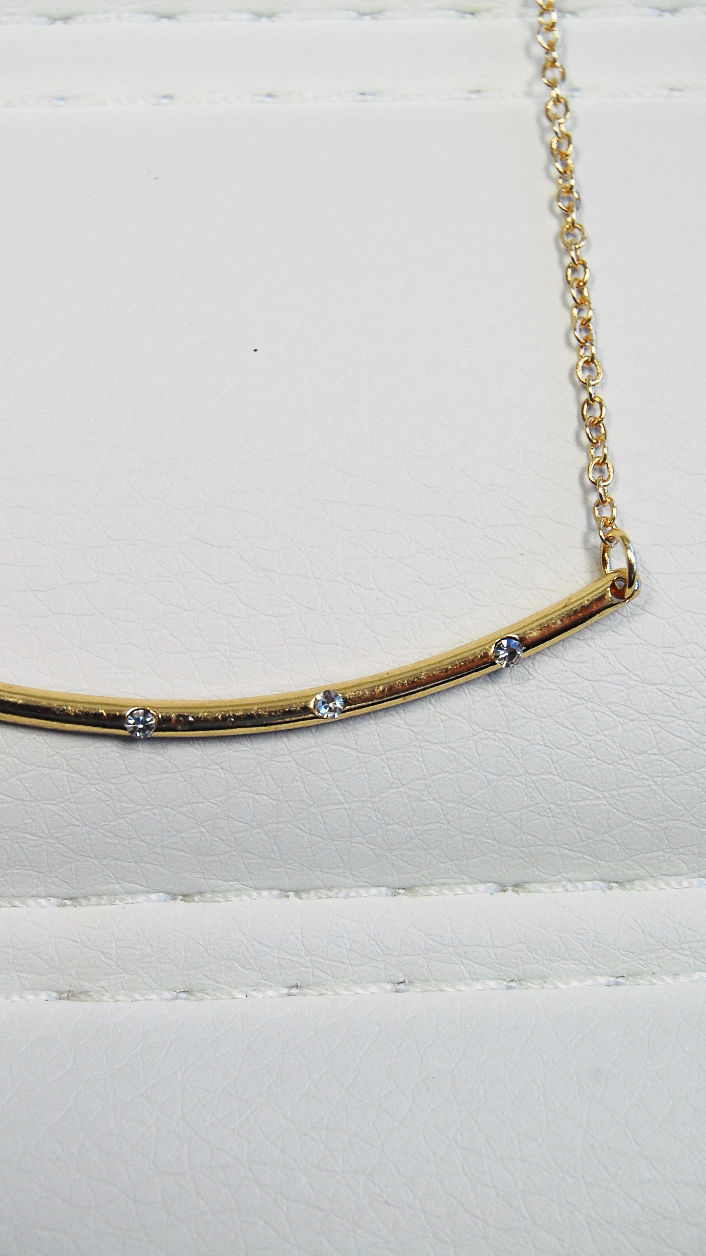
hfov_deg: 14.0
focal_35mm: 87
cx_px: 330
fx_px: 2879
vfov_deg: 24.6
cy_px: 629
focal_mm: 55
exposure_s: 1/50
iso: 800
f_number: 9
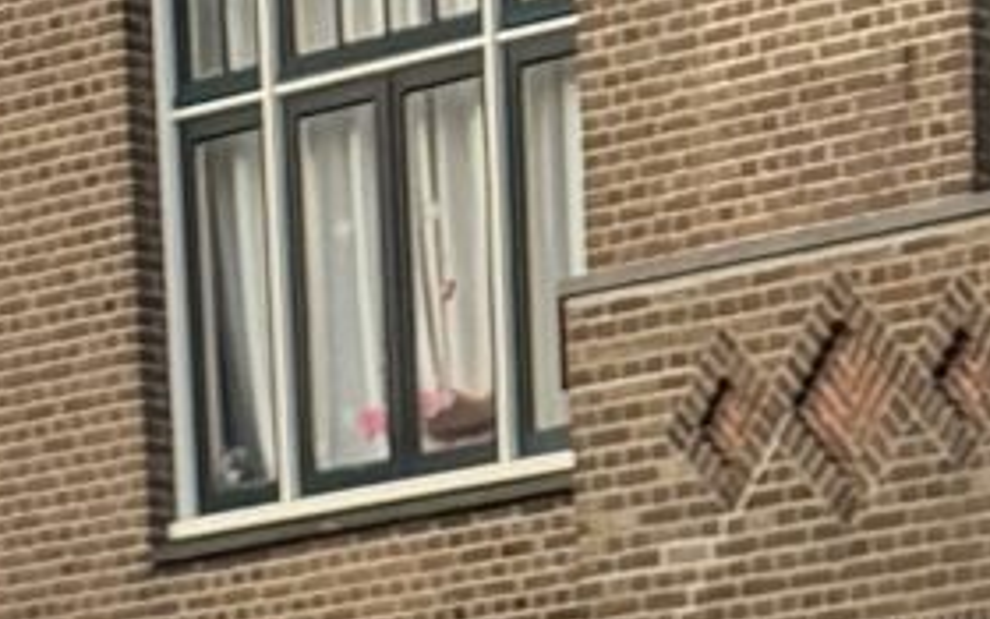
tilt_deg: -18.1
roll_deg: +0.9
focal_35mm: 233
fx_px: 6287
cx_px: 1135
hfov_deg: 8.9
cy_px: 3841
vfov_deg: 4.3
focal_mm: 6.76
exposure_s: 1/121
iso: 200
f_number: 1.78
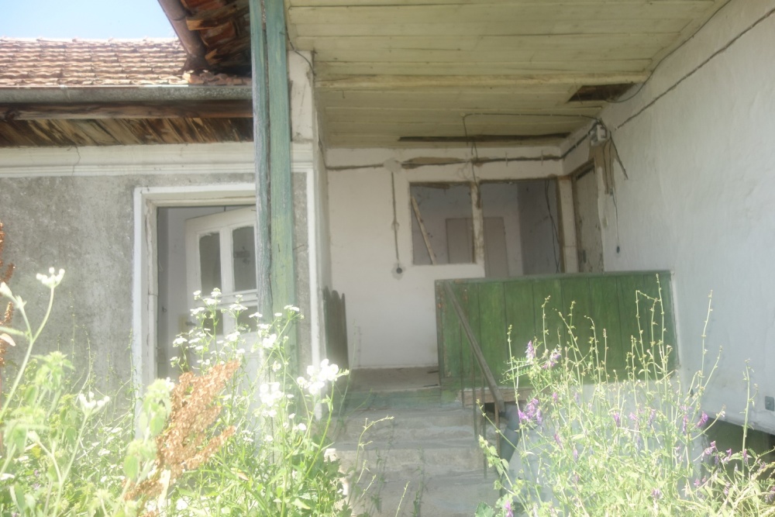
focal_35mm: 28
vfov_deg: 46.4
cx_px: 388
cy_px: 258
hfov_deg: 65.5
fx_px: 603
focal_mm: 10.4
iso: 125
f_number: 1.8
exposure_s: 1/1000
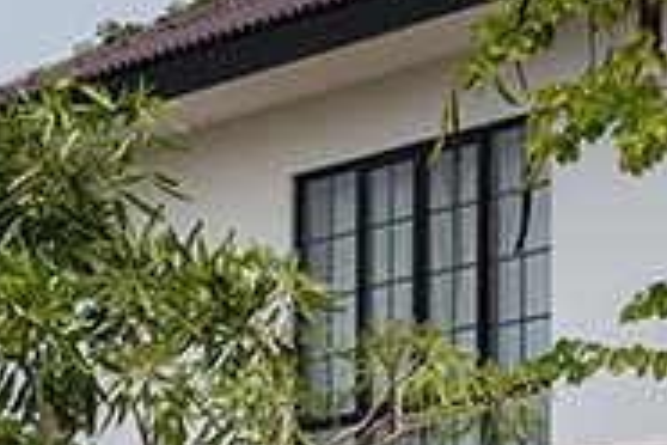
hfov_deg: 9.2
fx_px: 3835
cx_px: -764
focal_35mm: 207
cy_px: 492
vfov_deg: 6.6
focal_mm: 40
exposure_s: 1/400
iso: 125
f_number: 8
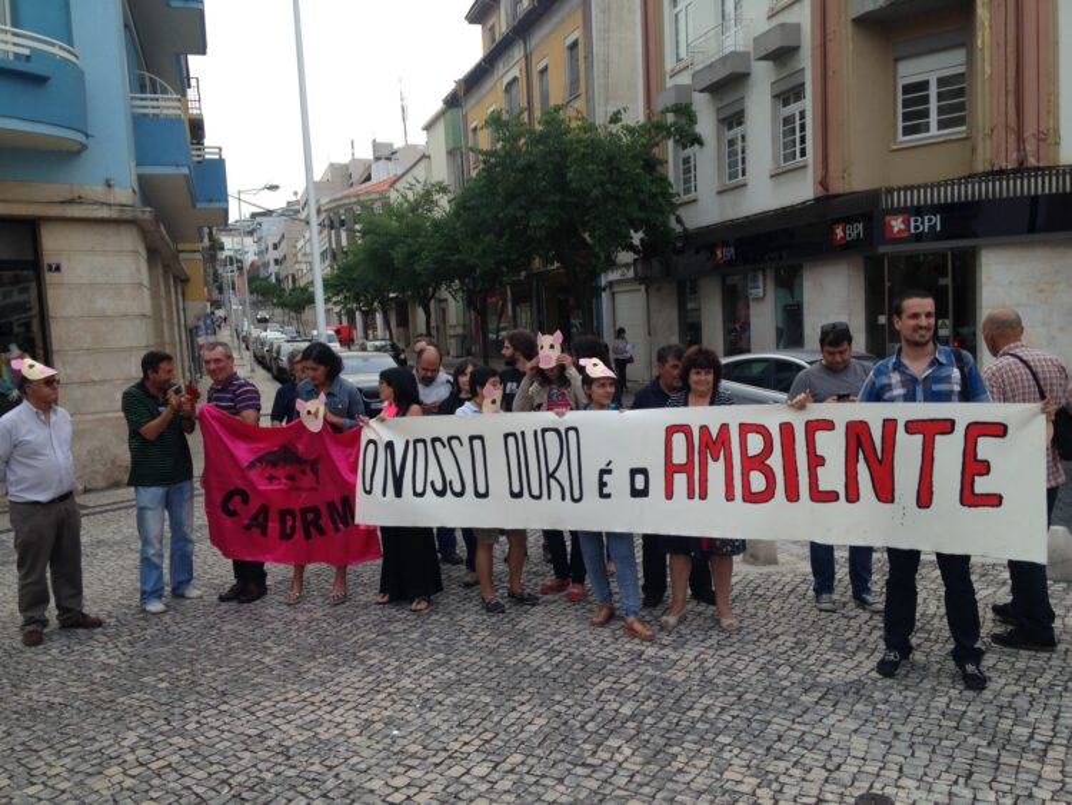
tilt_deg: -5.4
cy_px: 402
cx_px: 536
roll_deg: +2.9
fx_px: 1022
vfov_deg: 43.0
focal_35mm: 33
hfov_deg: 55.3
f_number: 2.4
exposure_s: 1/141
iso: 50
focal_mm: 4.12
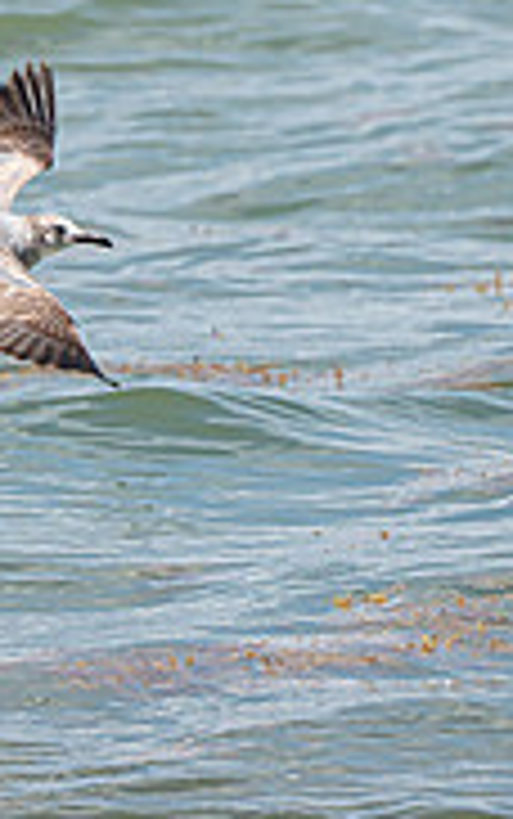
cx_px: -292
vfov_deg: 1.6
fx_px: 28967
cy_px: 160
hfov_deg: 1.0
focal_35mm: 1297
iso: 640
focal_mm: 400
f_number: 10
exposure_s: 1/1250
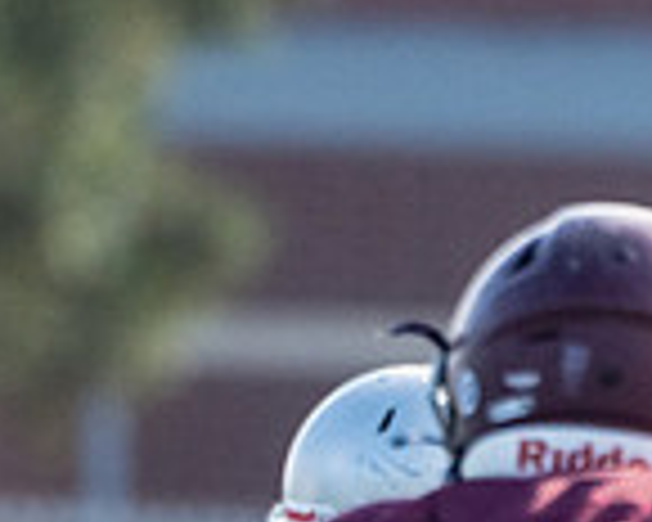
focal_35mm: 2819
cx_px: -260
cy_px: 671
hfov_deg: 0.7
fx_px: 54397
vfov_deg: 0.5
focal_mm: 560
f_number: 8
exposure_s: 1/1250
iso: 1250
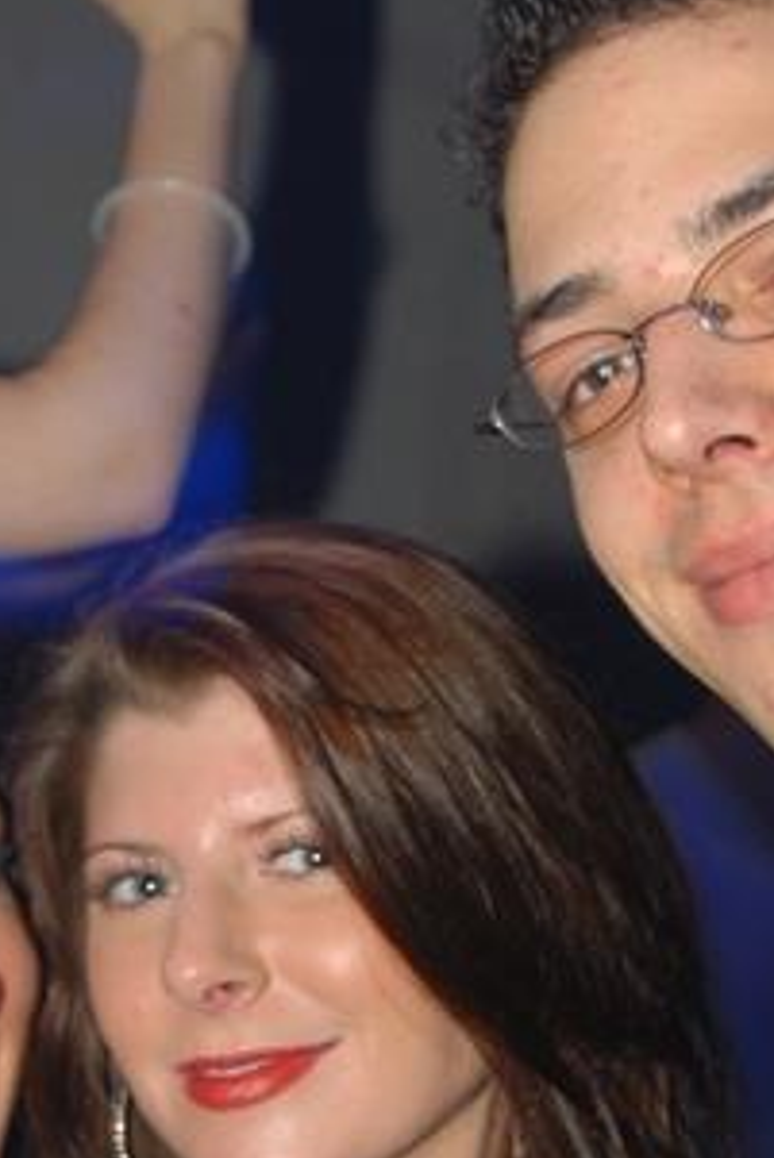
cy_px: 1258
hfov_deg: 14.9
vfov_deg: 21.1
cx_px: 354
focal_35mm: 92
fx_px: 2963
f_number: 5.6
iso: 200
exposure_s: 1/3
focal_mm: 24
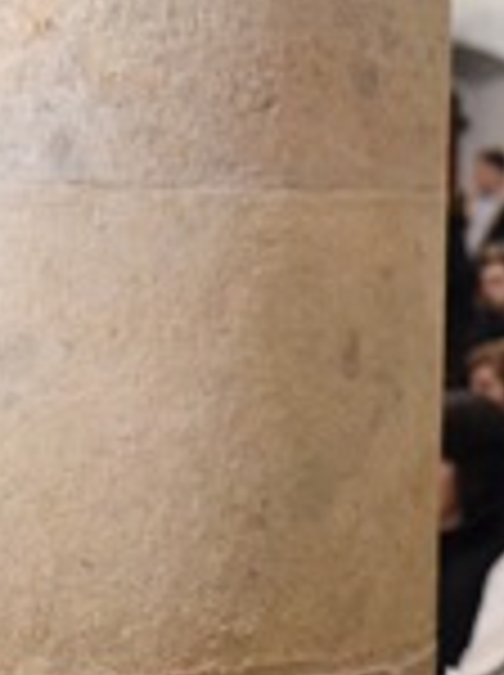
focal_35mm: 180
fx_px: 3504
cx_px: 1629
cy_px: 122
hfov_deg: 7.1
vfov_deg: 11.0
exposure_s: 1/100
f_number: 3.2
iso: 4000
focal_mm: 35
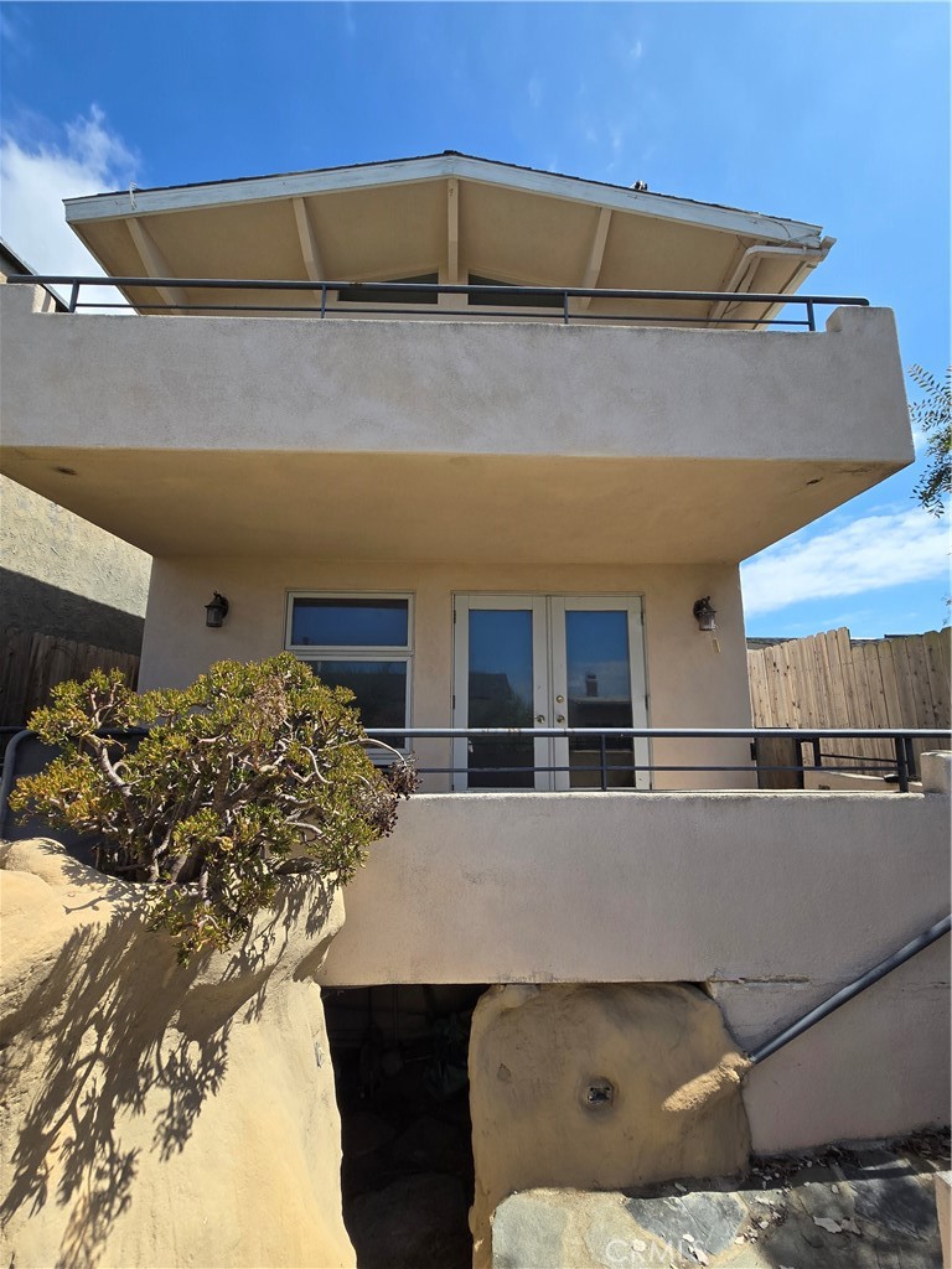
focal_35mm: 13
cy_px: 634
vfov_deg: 106.2
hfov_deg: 89.9
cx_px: 476
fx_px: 477
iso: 50
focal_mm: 2.2
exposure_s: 1/1869
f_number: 2.2
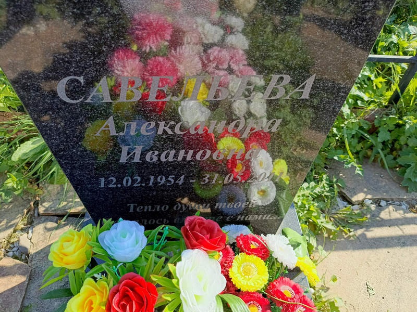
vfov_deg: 54.9
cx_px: 208
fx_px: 301
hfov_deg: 69.4
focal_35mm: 25
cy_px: 156
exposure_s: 1/431
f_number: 1.69
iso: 112
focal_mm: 4.76
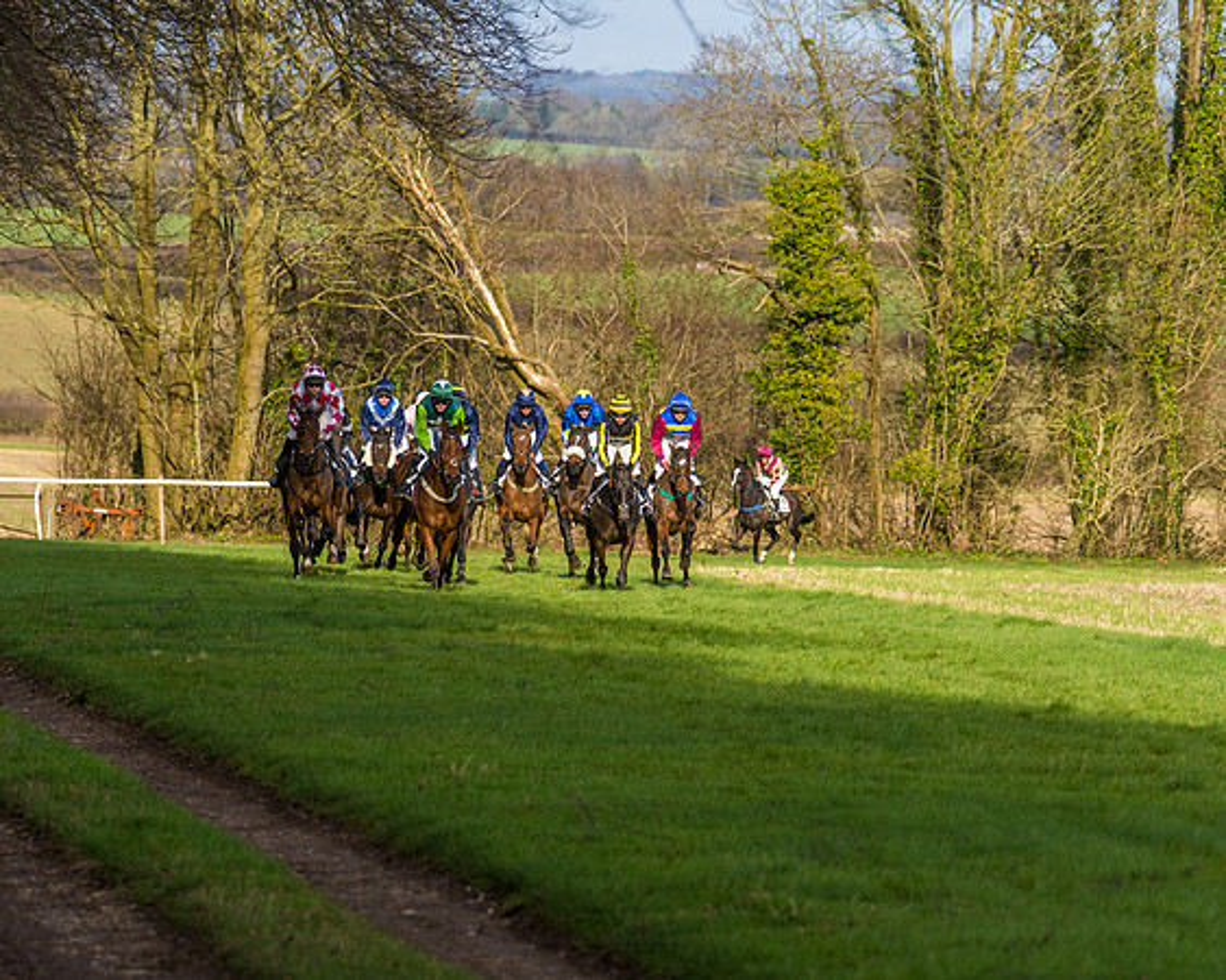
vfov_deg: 5.3
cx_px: 479
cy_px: 482
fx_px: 10639
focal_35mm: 293
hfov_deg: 6.6
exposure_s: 1/1250
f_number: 4
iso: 200
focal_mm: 162
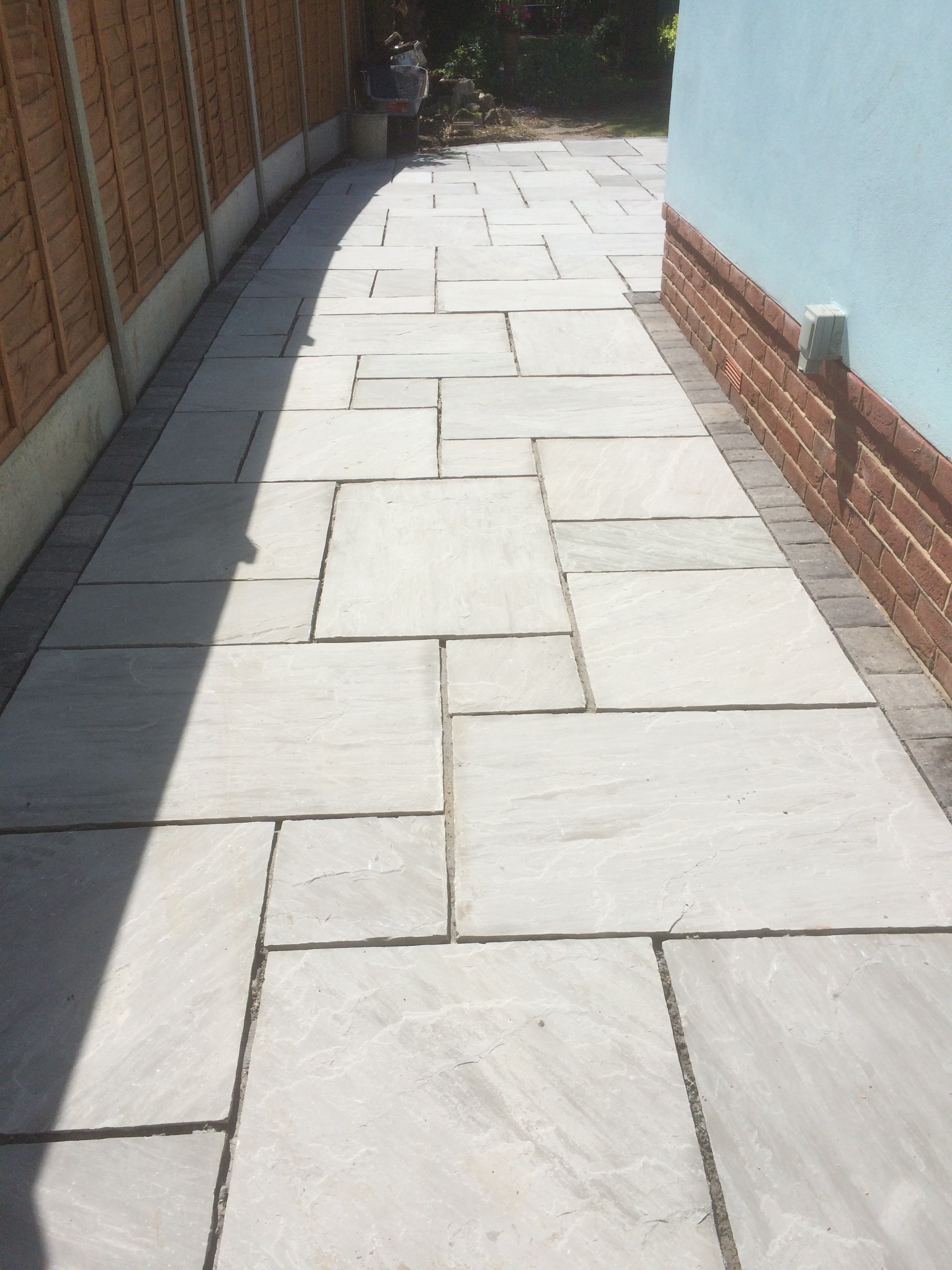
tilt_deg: -32.9
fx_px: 1063
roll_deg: +0.7
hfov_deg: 48.2
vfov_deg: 61.7
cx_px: 476
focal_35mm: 29
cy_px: 635
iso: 32
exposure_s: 1/3425
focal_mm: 4.15
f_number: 2.2
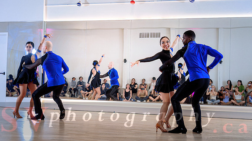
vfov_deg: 25.9
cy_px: 80
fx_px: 308
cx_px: 126
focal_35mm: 46
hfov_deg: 44.5
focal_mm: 44
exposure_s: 1/250
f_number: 2.8
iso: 1600
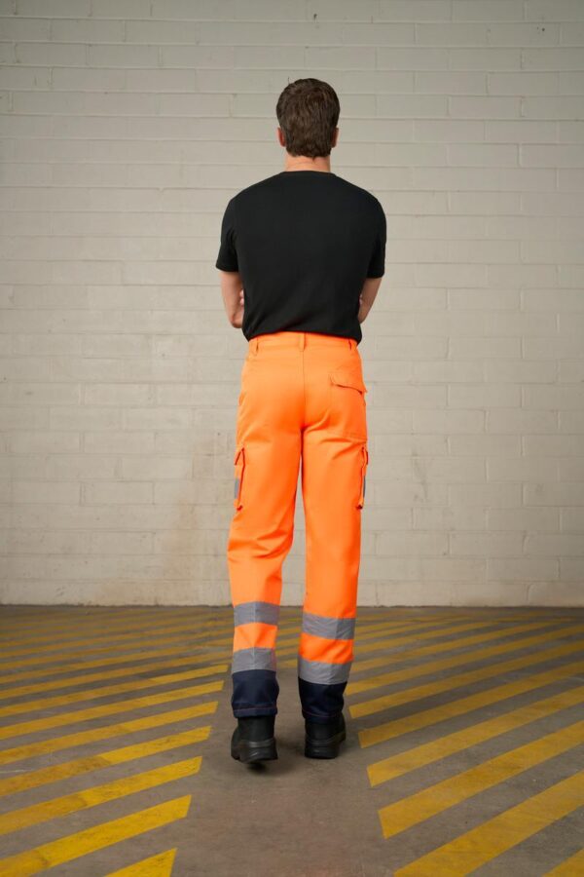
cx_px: 292
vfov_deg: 54.4
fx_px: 852
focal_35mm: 35
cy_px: 438
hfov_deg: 37.9
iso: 400
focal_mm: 35
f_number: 3.5
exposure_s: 1/160
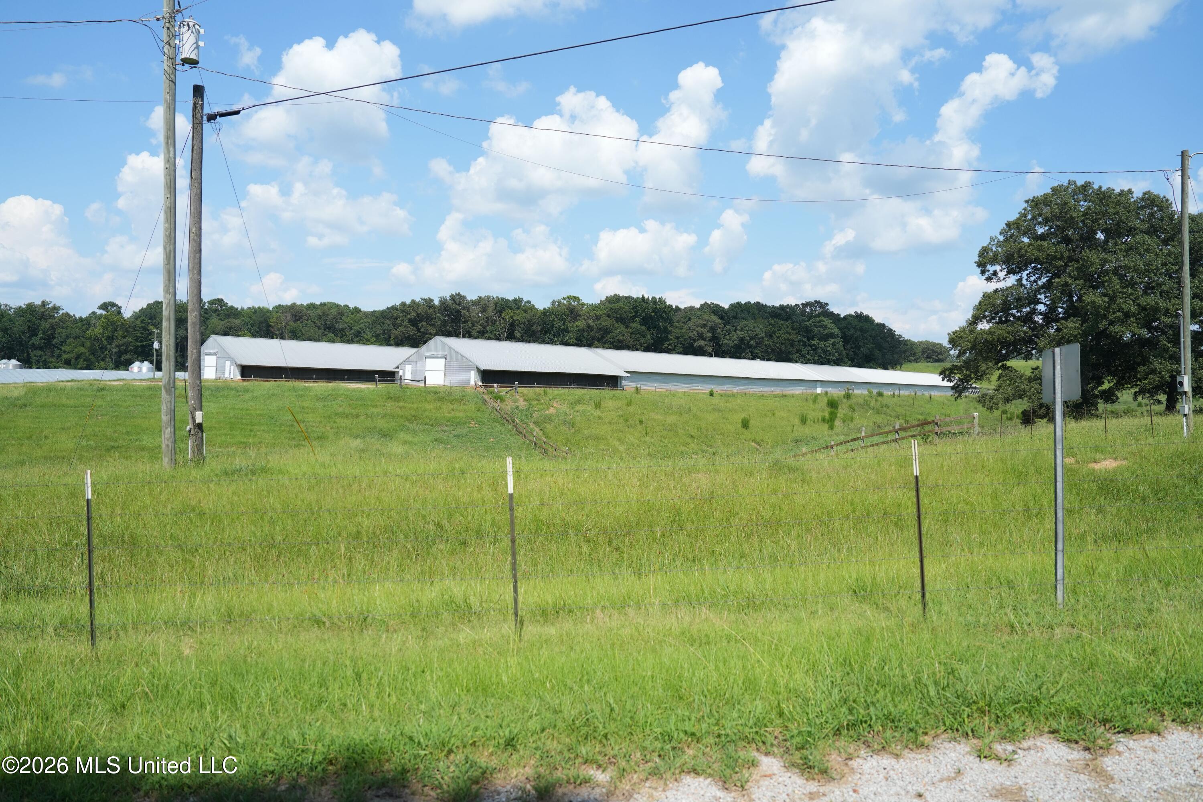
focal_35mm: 24
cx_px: 602
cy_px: 401
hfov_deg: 73.7
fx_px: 802
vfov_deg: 53.1
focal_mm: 24
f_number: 3.5
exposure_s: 1/4000
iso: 400
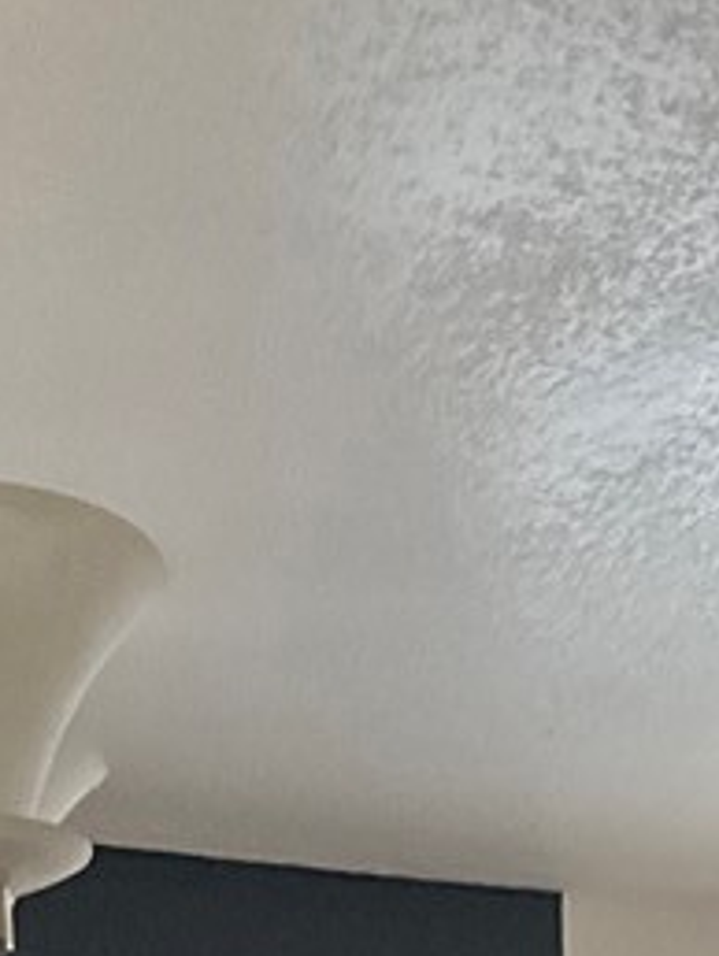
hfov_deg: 12.9
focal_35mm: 115
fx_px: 3180
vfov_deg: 14.6
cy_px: 1801
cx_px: 341
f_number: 1.8
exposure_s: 1/51
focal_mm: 3
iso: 320
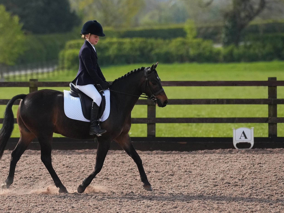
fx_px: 3216
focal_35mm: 392
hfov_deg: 5.1
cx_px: 91
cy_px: 109
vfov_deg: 3.8
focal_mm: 200
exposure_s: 1/6400
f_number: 4
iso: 1000
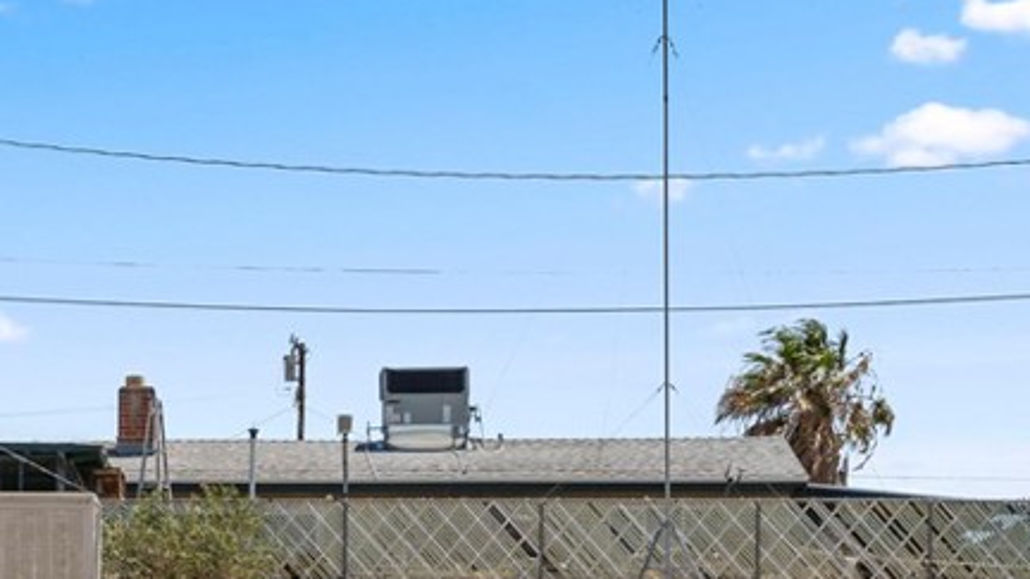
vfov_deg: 8.9
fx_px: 3660
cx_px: -76
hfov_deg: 15.6
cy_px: 773
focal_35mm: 134
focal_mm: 54
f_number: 9
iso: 400
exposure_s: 1/25
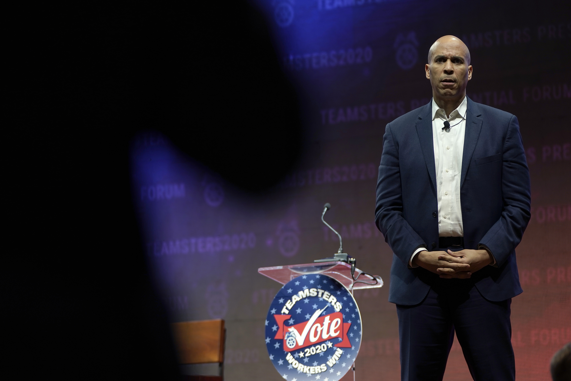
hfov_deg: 10.8
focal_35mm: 190
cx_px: 286
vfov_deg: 7.2
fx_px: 3013
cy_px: 190
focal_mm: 190
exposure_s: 1/125
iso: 320
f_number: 4
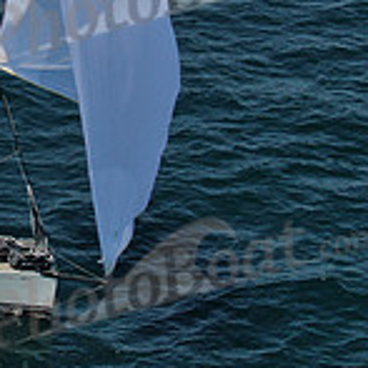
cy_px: -116
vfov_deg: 10.2
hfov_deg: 10.2
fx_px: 2009
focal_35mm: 167
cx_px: -160
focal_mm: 8.6
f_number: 3.8
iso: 100
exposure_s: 1/1250
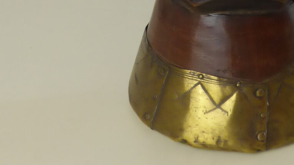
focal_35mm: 138
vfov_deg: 8.4
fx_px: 1076
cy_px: -146
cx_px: 222
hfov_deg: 15.5
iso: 200
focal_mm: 8.5
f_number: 4.2
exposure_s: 1/60
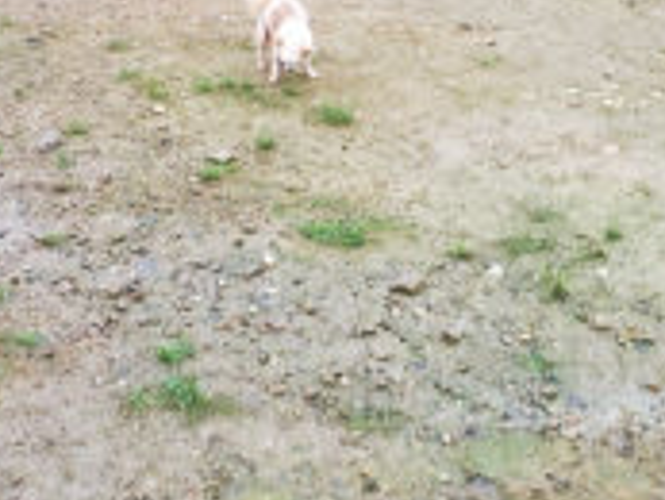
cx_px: 311
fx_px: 1153
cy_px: 192
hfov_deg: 32.2
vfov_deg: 24.4
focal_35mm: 60
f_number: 2.4
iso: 200
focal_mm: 4.3
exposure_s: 1/100
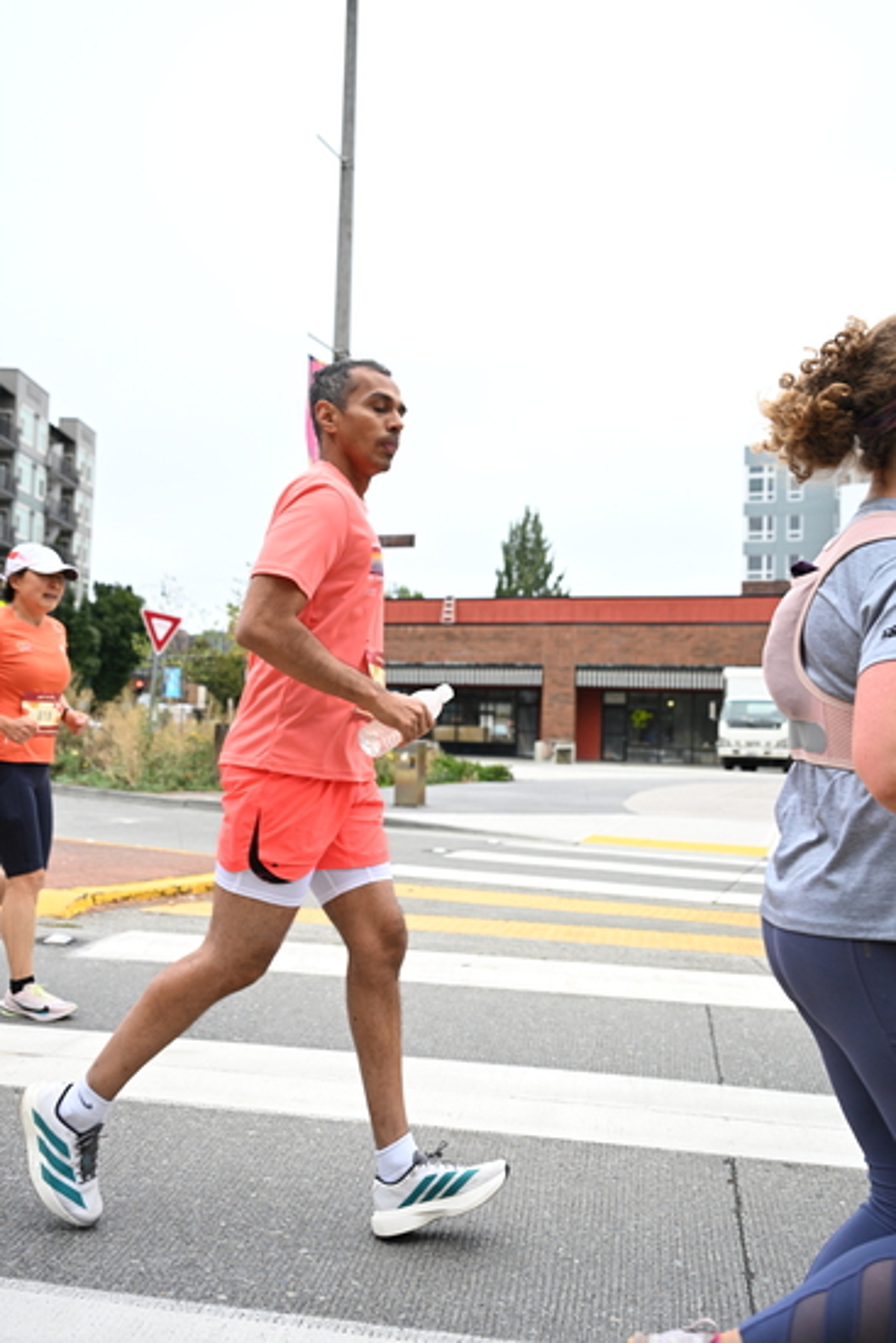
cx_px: 448
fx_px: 1268
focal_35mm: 34
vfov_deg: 55.8
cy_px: 672
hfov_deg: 38.9
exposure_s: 1/800
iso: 1600
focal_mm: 34
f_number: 4
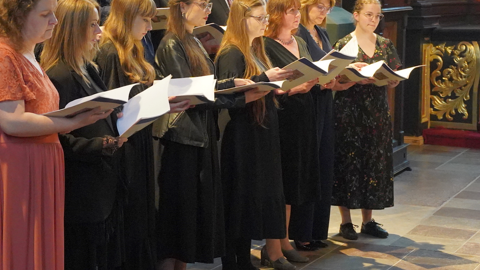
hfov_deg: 20.9
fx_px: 1298
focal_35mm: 102
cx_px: 223
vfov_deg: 11.8
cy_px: 61
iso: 8000
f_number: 5.6
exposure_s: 1/50
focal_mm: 45
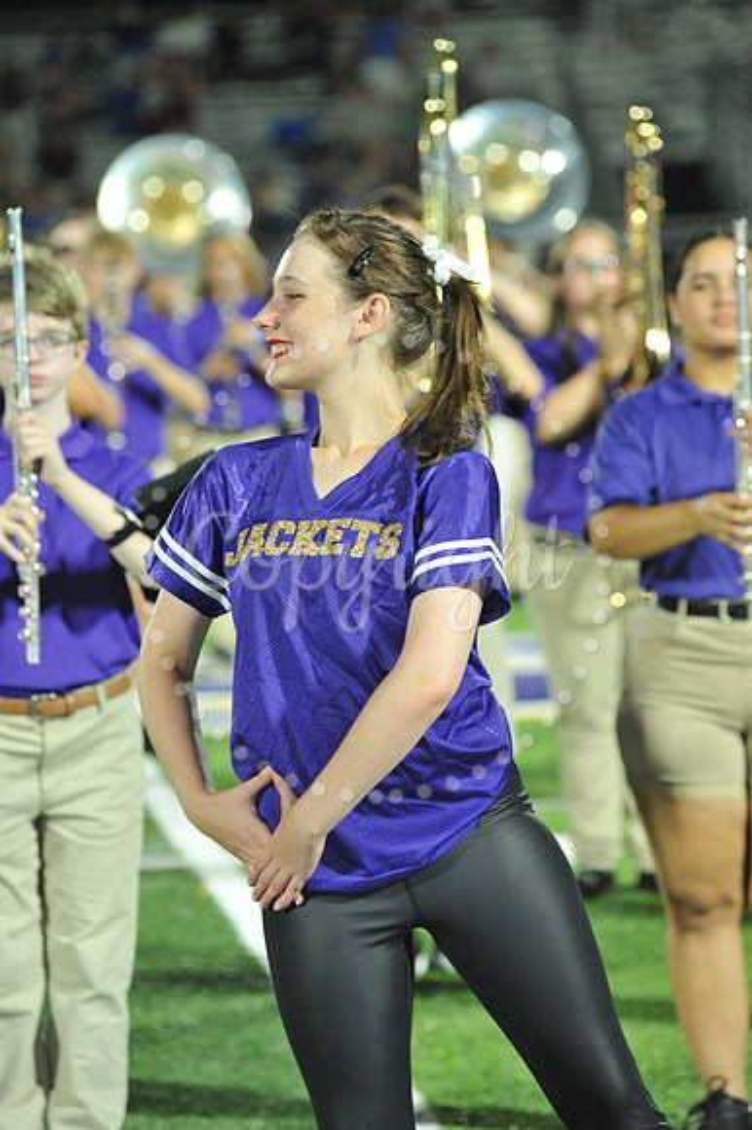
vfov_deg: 11.1
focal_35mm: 185
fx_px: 5803
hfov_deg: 7.4
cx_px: 376
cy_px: 565
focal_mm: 185
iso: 4000
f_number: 5.6
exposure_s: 1/250
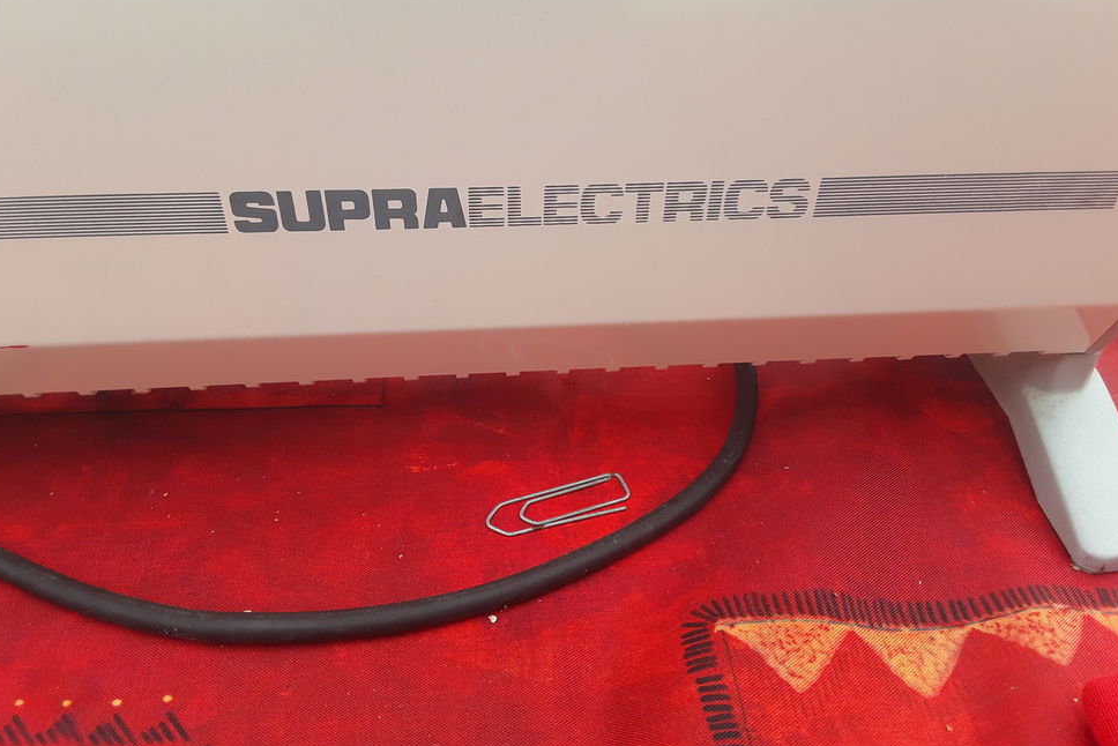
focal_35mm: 29
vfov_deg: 45.0
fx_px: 901
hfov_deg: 63.6
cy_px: 352
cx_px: 562
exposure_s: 1/113
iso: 40
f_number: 1.9
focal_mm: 2.91
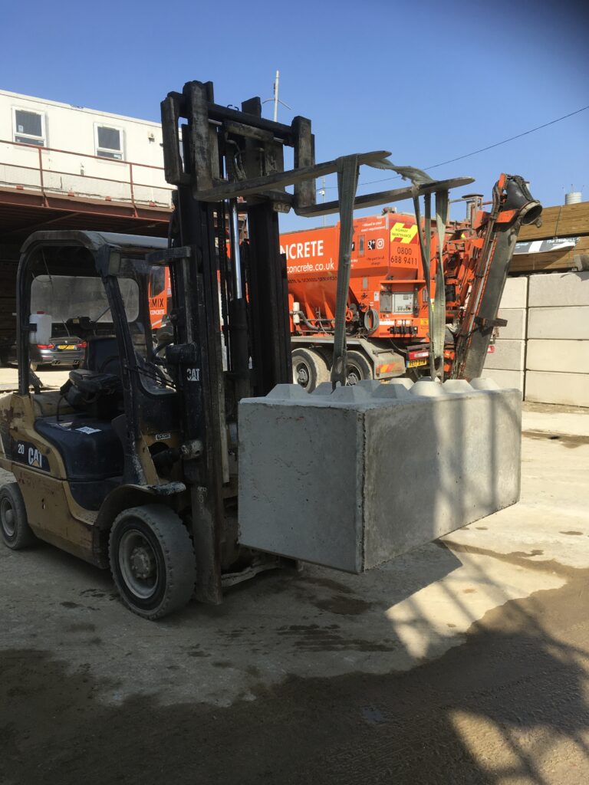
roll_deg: +0.8
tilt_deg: -6.6
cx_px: 294
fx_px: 658
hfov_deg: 48.2
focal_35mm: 29
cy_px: 392
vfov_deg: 61.7
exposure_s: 1/1183
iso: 25
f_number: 2.2
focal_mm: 4.15
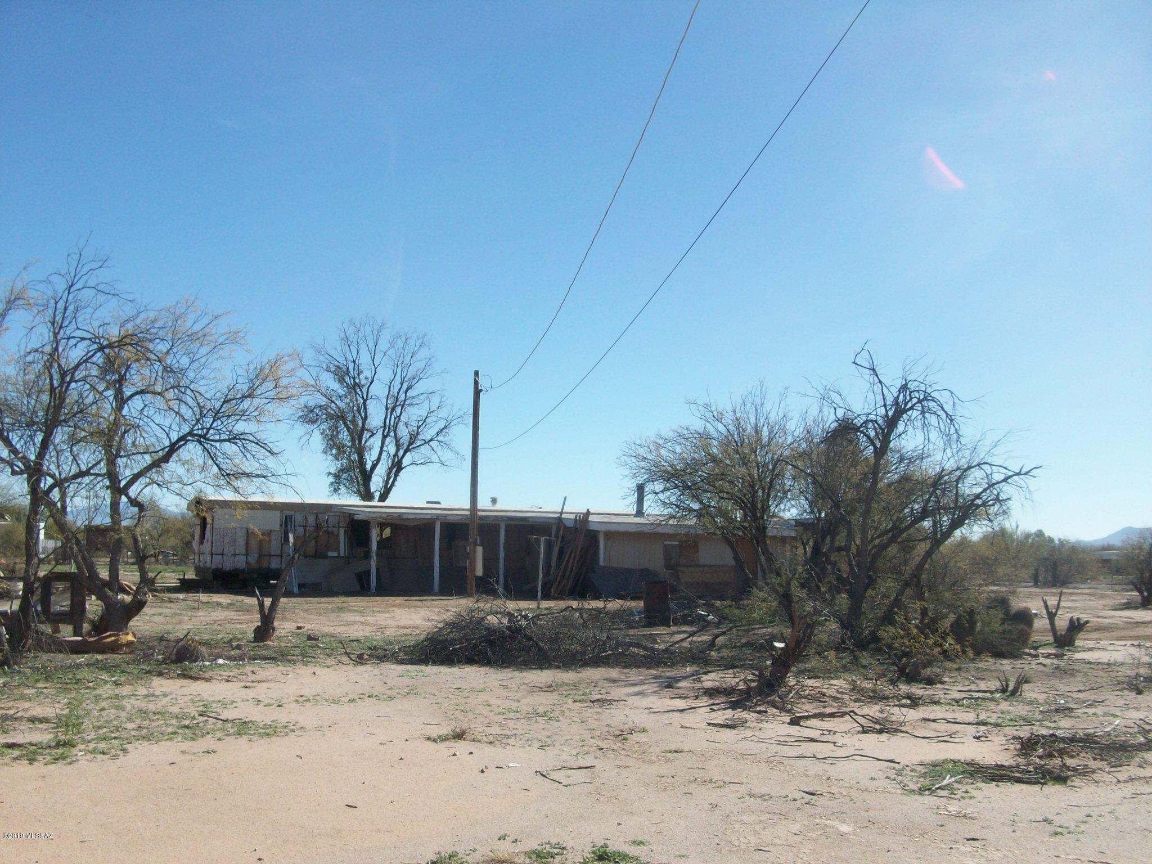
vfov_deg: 41.8
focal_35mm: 34
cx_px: 576
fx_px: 1131
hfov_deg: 54.0
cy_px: 432
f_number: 5.5
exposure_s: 1/343
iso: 64
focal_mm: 5.7
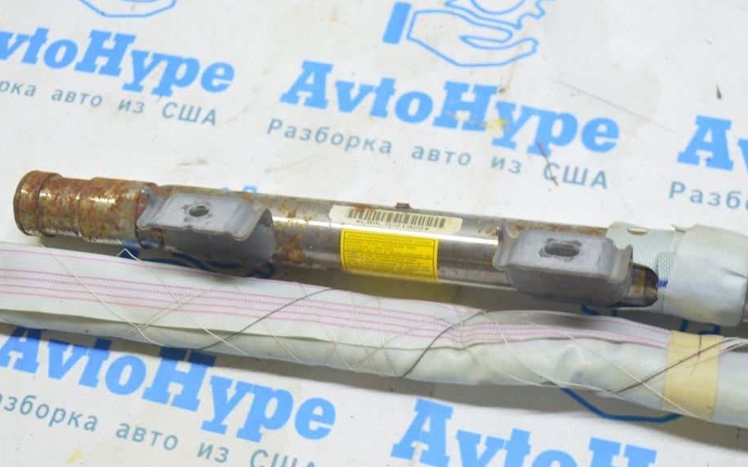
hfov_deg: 33.5
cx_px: 340
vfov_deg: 21.3
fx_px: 1244
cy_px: 210
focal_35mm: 61
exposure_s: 1/15
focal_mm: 36
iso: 400
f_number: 5.6
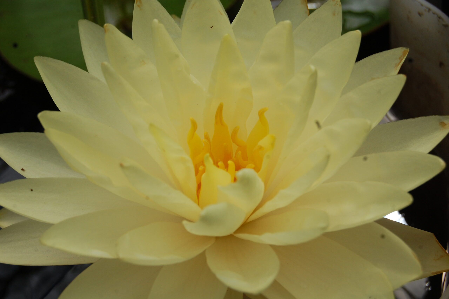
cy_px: 150
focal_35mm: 82
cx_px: 224
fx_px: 1028
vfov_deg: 16.5
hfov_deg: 24.6
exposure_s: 1/400
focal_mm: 55
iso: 200
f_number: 11
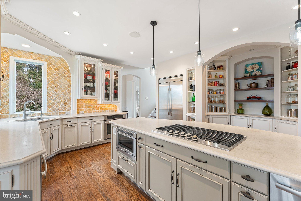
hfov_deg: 99.3
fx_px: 128
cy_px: 100
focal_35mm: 15
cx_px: 150
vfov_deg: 76.2
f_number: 8
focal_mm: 15.3
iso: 640
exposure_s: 1/6
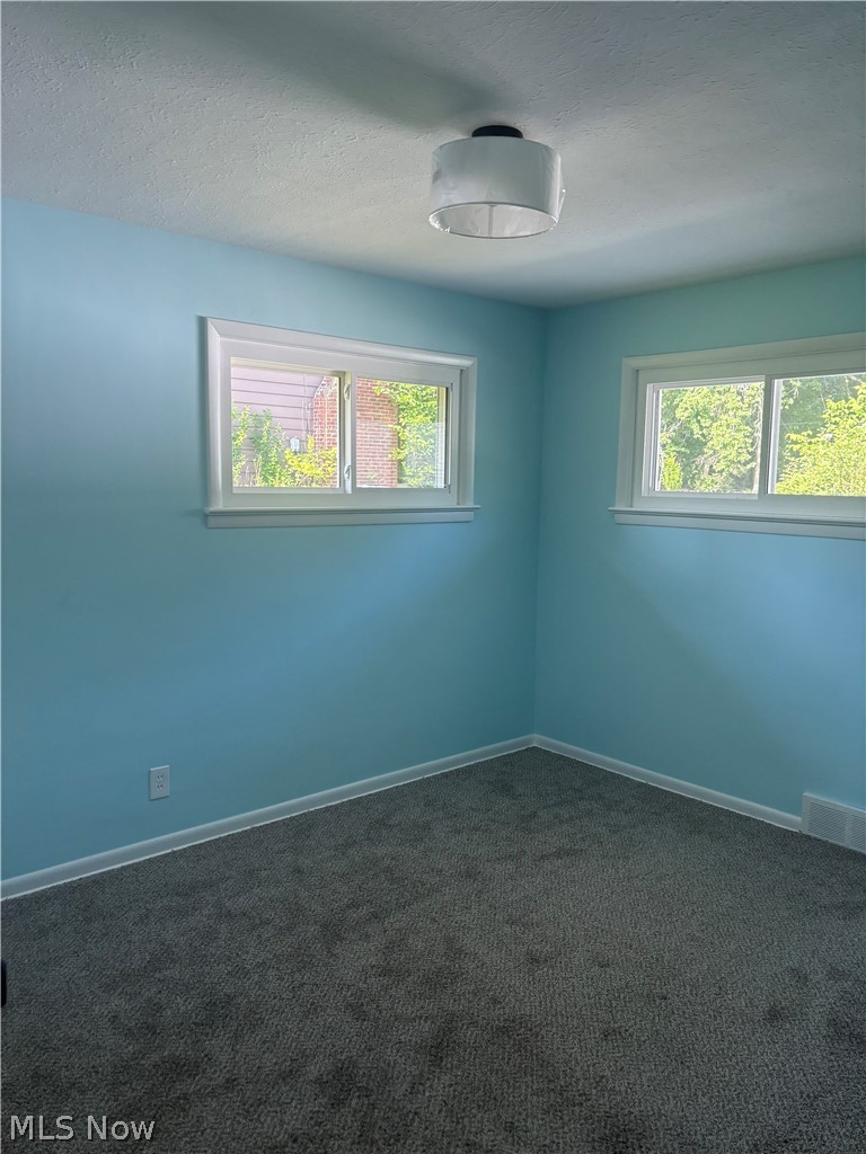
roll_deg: -1.6
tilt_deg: -5.8
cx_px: 433
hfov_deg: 53.1
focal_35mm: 26
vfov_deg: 67.3
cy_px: 577
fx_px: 867
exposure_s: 1/121
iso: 125
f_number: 1.6
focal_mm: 5.96
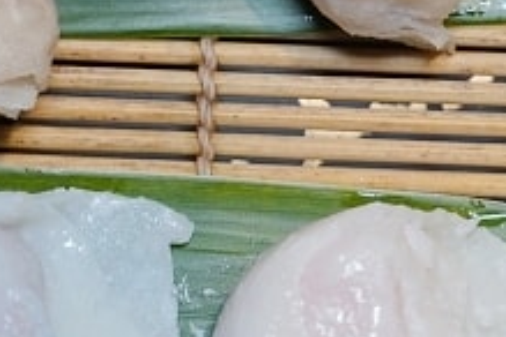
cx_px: 245
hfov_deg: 9.4
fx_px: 3078
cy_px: -231
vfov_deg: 6.2
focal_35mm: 219
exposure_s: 1/60
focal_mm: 40
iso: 160
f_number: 4
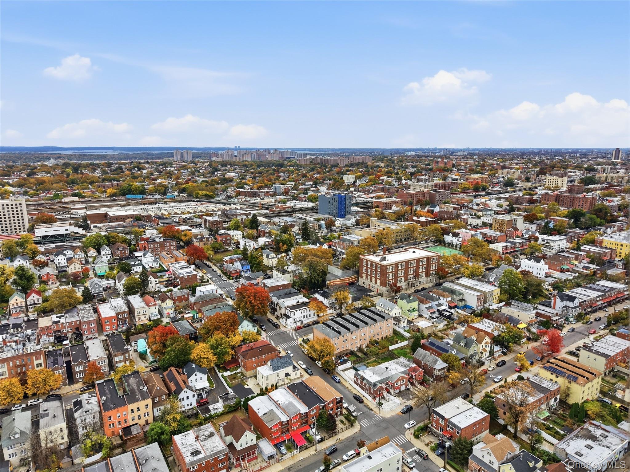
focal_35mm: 24
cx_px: 315
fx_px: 437
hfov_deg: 71.6
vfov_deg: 56.8
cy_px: 236
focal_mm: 8.7
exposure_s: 1/3200
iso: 170
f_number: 1.8
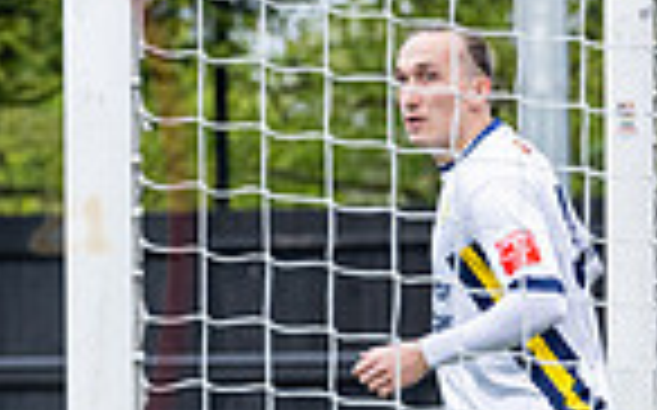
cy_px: 299
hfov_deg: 3.2
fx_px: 11558
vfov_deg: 2.0
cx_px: -845
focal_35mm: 646
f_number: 4
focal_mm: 135
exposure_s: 1/1600
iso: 500
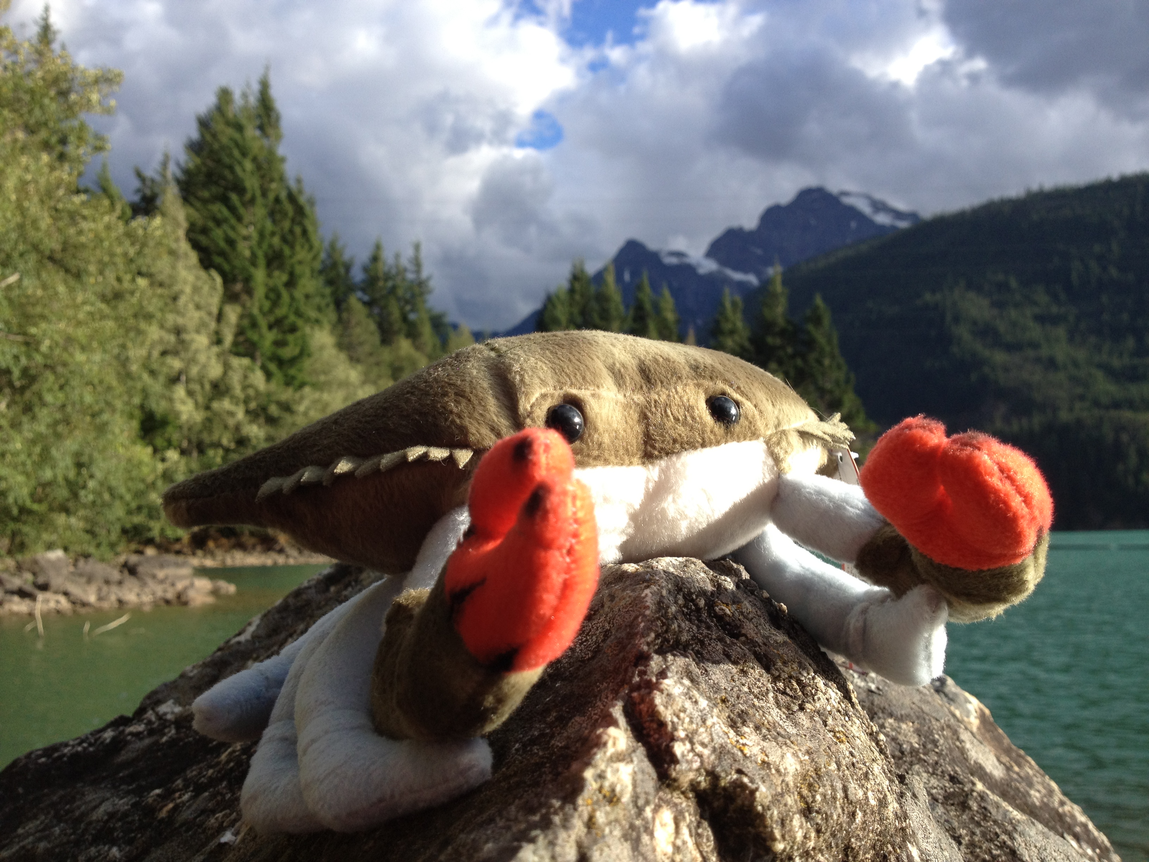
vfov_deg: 40.7
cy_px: 431
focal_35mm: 35
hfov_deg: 52.6
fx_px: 1162
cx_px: 574
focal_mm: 4.28
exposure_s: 1/736
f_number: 2.4
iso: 64
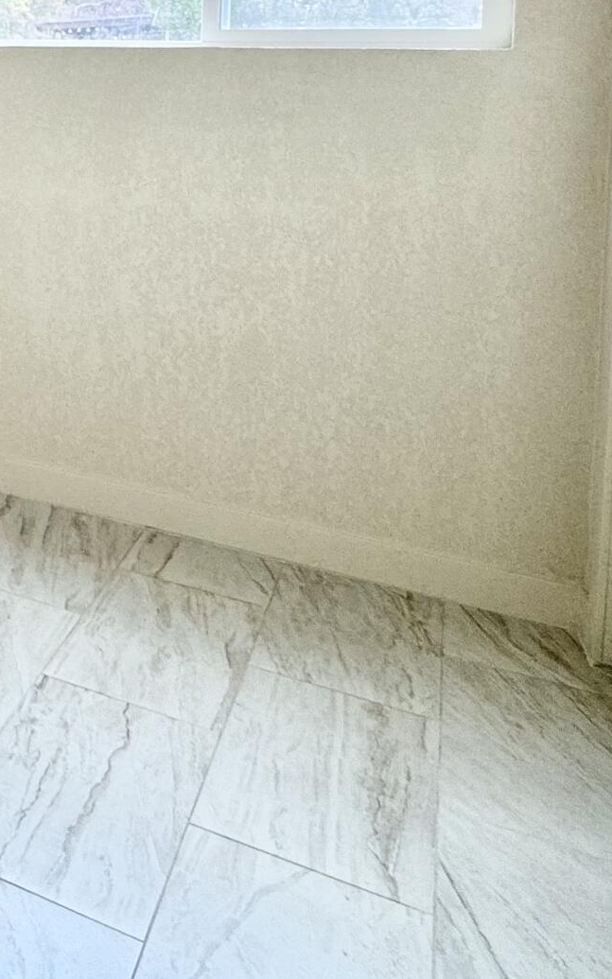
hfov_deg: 22.3
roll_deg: -2.4
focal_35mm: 43
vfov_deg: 42.3
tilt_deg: -1.8
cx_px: -393
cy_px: 90
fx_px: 1147
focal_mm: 2.22
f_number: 2.2
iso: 64
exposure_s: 1/120
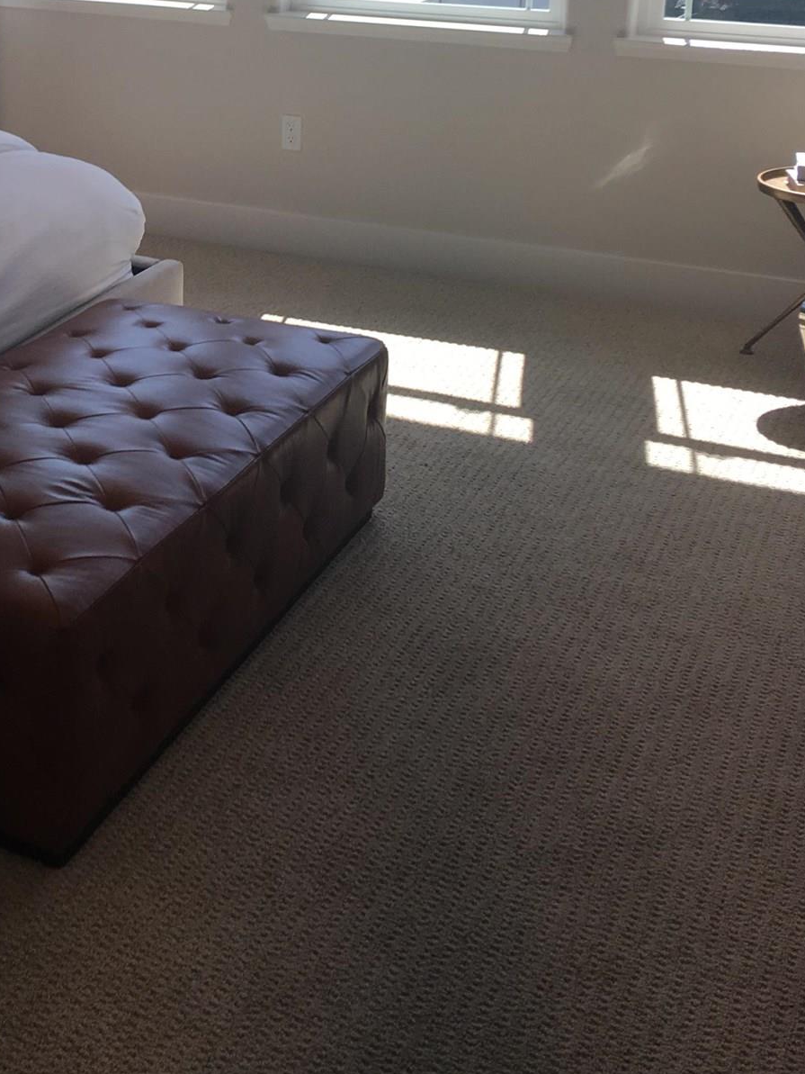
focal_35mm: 56
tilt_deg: -10.9
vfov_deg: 33.2
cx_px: 63
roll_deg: -1.2
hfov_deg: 25.2
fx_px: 1736
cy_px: 193
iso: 25
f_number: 2.2
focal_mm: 4.15
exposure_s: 1/286
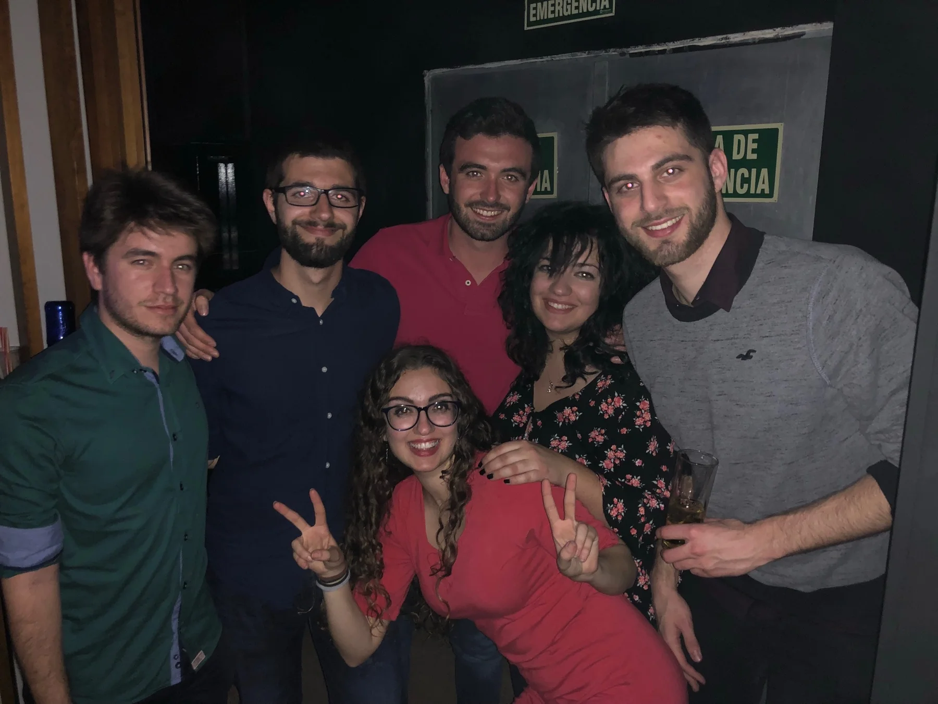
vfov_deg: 49.7
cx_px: 469
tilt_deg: -11.0
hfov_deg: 63.4
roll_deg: -0.2
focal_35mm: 28
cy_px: 352
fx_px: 759
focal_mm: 4
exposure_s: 1/17
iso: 160
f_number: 1.8
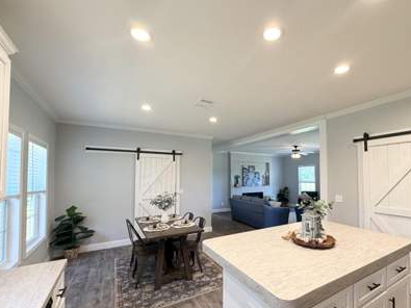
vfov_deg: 74.5
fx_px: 202
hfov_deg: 90.3
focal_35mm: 17
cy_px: 170
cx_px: 238
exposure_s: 1/120
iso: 250
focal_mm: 2.22
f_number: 2.2
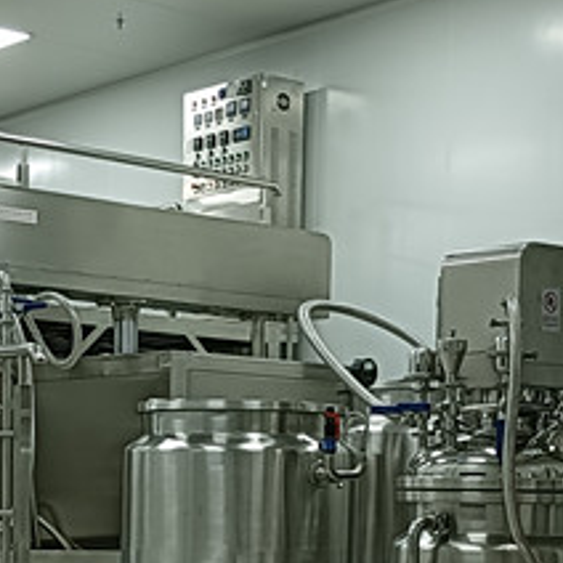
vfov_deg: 18.8
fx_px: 1656
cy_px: 544
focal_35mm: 90
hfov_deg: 19.3
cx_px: 202
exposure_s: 1/50
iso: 852
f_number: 1.9
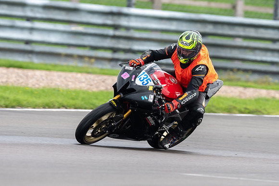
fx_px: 8329
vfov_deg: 1.3
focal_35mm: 1074
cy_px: 111
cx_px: 154
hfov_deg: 1.9
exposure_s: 1/500
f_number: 5.6
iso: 200
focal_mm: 600
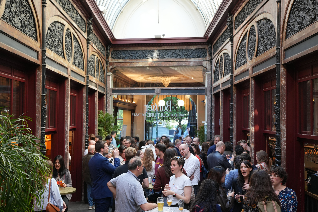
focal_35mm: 42
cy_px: 106
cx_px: 159
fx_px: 371
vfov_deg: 31.9
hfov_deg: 46.4
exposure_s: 1/200
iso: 640
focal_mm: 28
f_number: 2.8
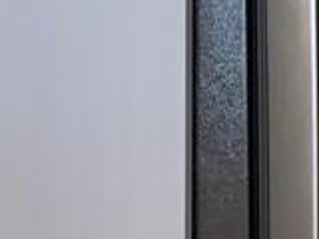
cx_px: 718
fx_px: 1530
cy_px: 14
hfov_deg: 10.5
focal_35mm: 166
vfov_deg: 8.9
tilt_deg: +0.5
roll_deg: +0.7
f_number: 1.8
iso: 160
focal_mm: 4.25
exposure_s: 1/60
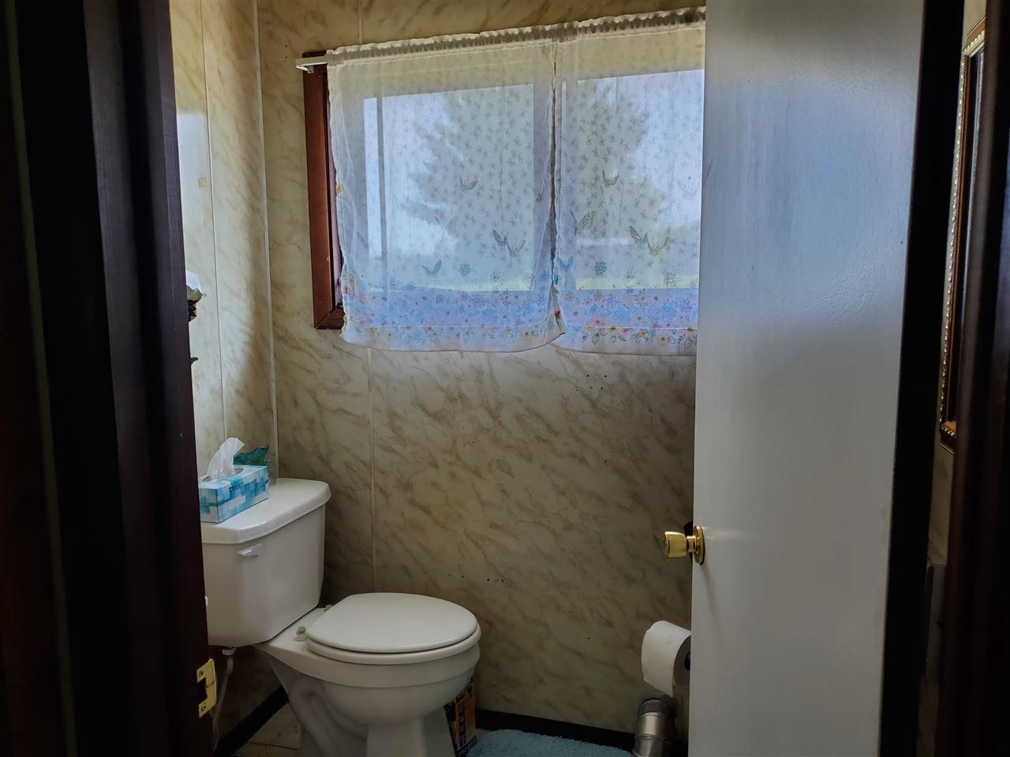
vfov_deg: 53.1
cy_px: 378
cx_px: 505
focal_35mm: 26
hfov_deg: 67.3
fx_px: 759
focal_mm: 4.3
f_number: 1.5
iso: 50
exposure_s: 1/110
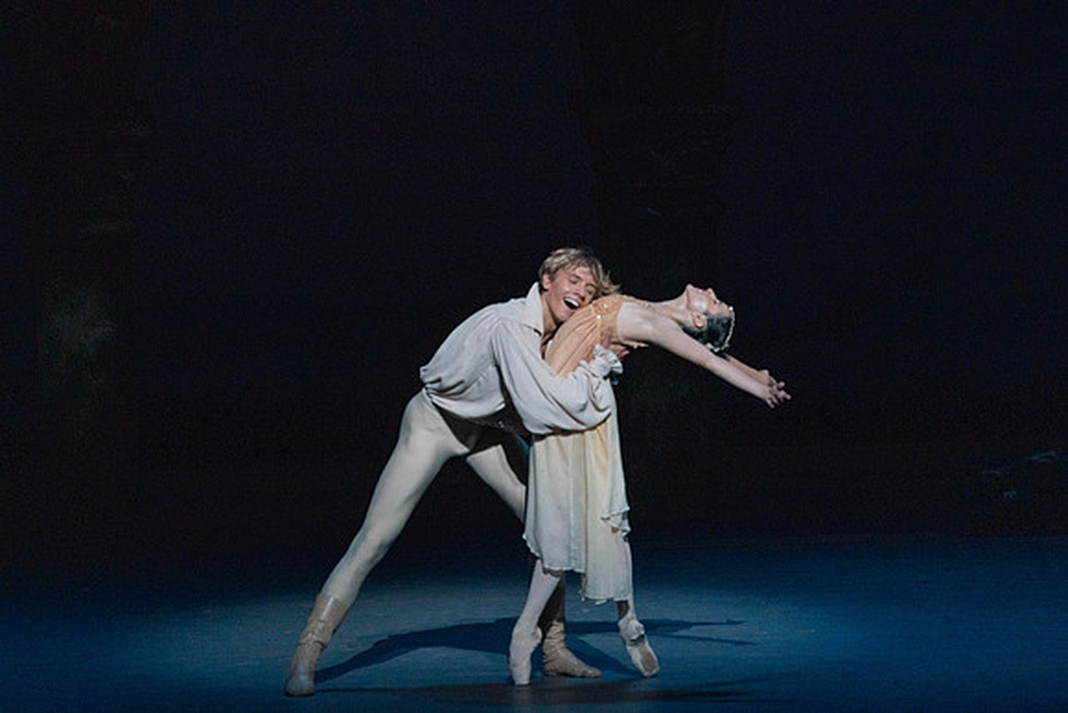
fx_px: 10801
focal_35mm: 364
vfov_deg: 3.8
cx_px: 534
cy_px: 356
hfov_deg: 5.7
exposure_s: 1/250
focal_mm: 364
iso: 8000
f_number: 7.1
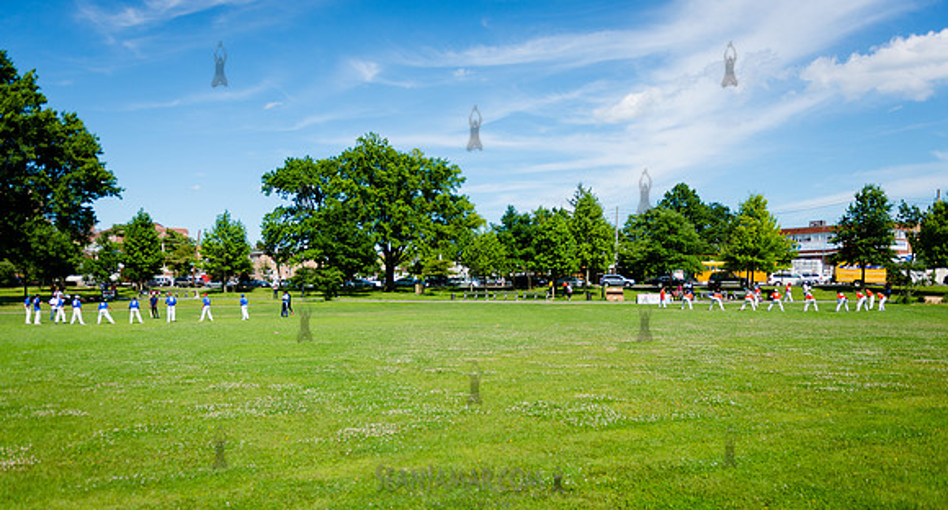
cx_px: 474
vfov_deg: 42.0
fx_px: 659
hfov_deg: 71.4
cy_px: 316
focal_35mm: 27
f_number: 2.8
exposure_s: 1/4000
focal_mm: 24
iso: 200
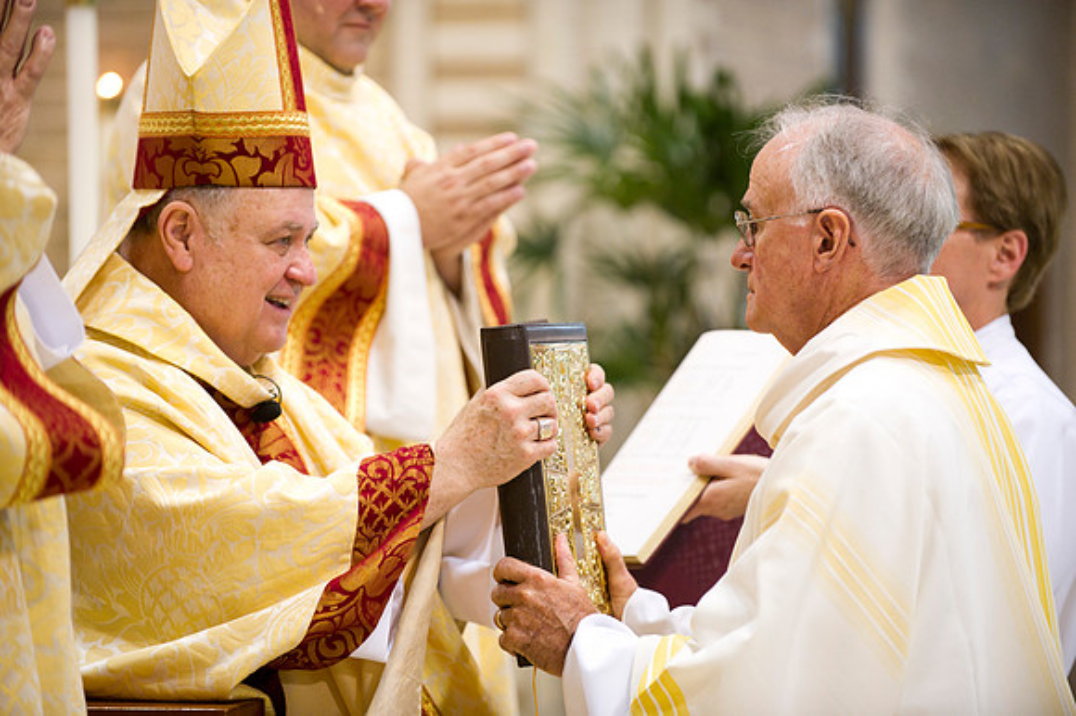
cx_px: 538
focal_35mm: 155
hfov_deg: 13.3
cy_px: 358
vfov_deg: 8.8
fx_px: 4630
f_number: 2.8
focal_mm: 155
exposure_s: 1/100
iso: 2000
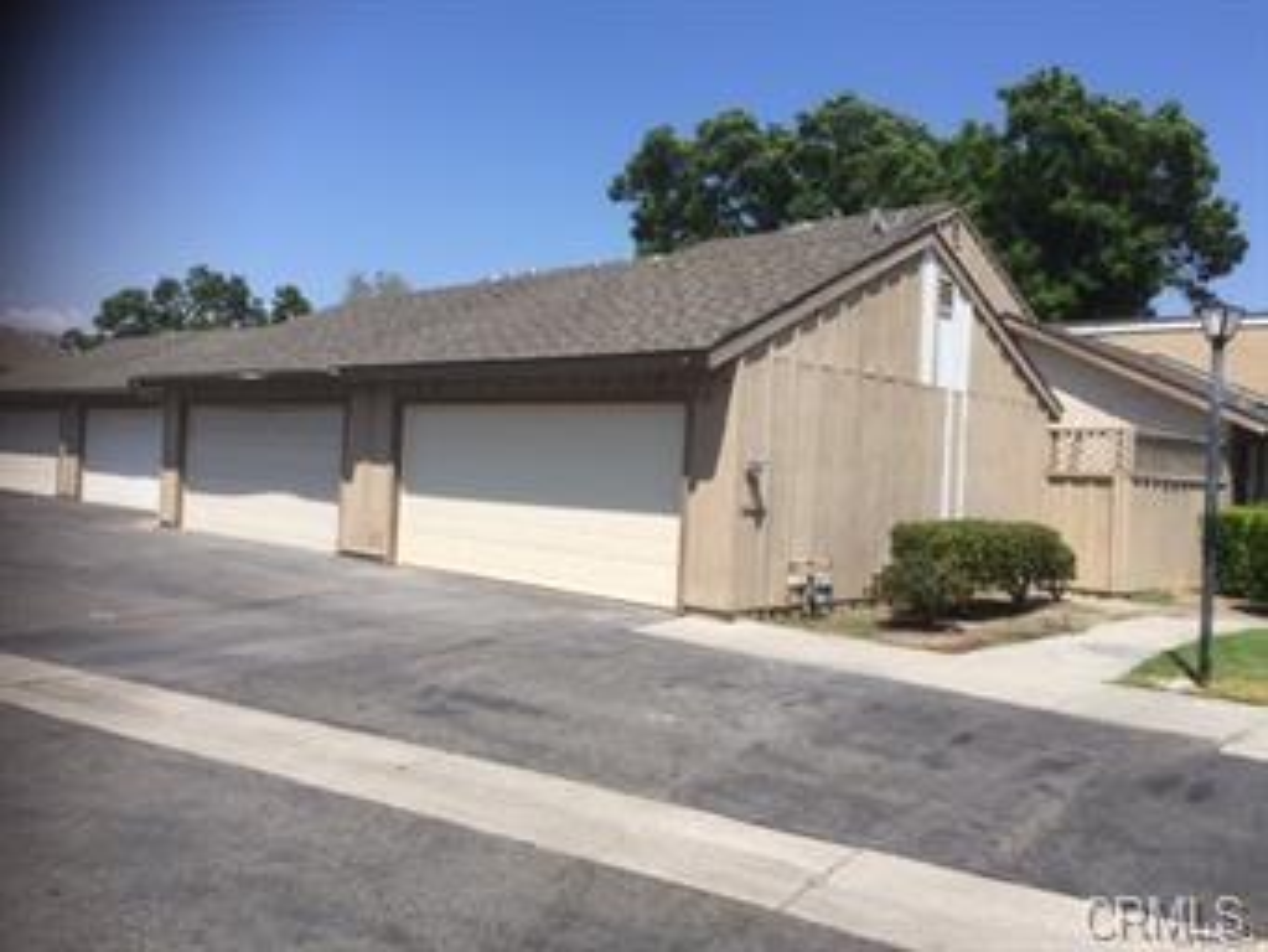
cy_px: 476
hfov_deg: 61.6
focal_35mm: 29
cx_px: 634
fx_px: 1063
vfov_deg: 48.3
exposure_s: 1/2326
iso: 32
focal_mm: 4.15
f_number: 2.2
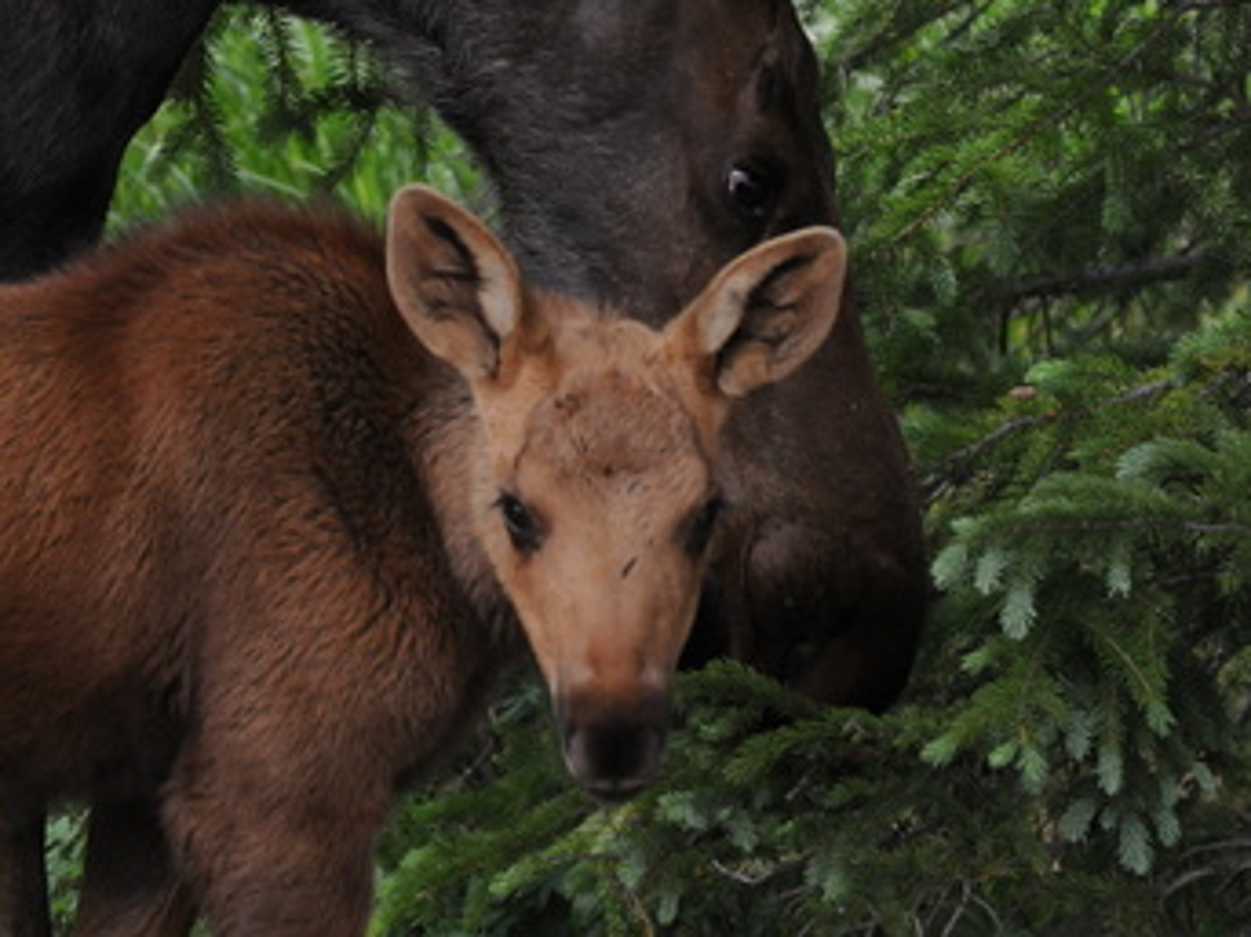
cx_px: 626
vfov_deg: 4.7
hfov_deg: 6.3
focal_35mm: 317
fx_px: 11442
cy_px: 233
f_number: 4.8
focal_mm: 145
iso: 800
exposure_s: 1/1250
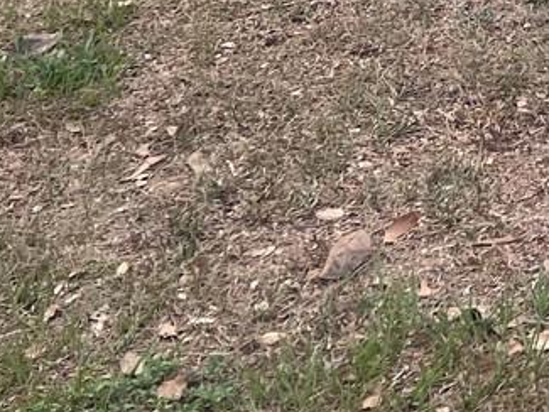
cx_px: 1123
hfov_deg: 13.2
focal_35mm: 128
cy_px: -564
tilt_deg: -2.1
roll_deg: -1.9
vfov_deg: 10.2
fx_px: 2031
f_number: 1.5
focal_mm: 5.7
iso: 50
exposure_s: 1/775
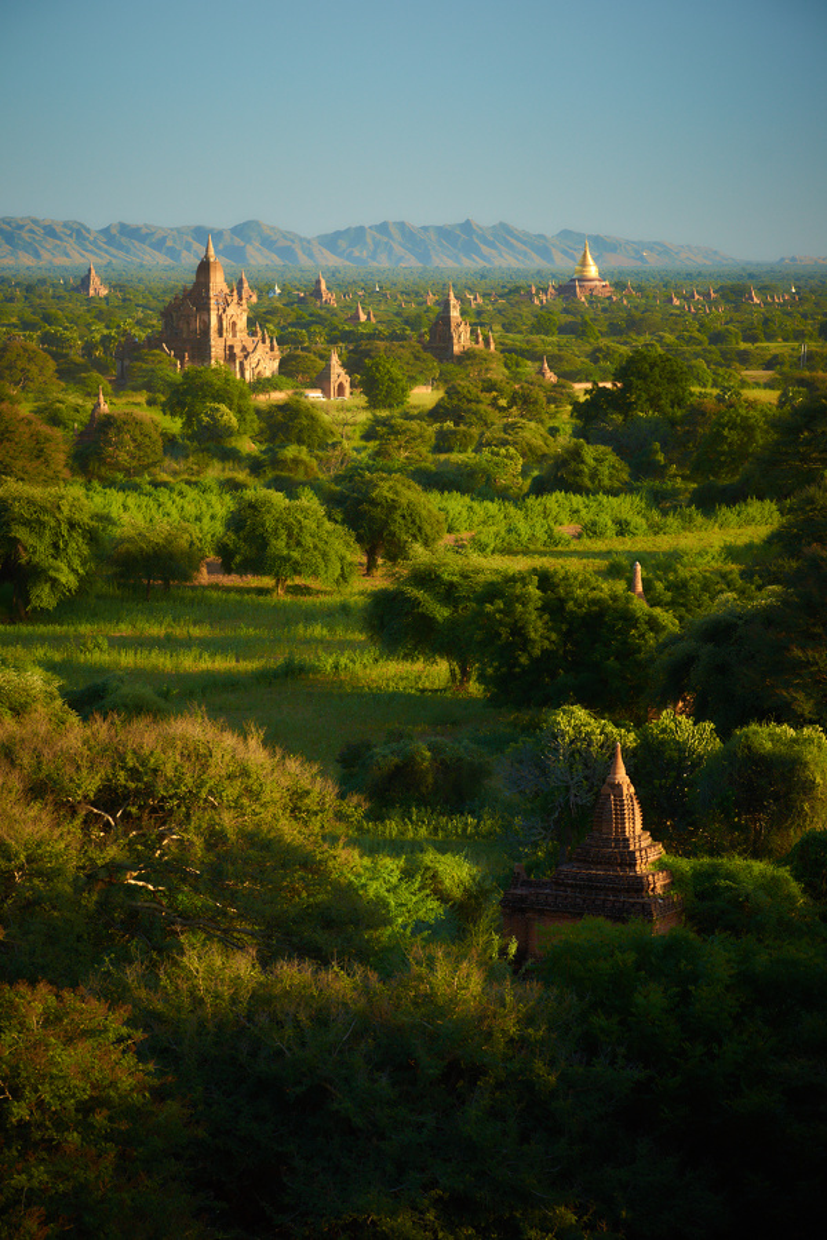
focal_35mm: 100
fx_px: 3446
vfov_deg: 20.4
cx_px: 414
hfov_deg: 13.7
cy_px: 620
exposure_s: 1/90
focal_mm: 100
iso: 200
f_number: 5.6
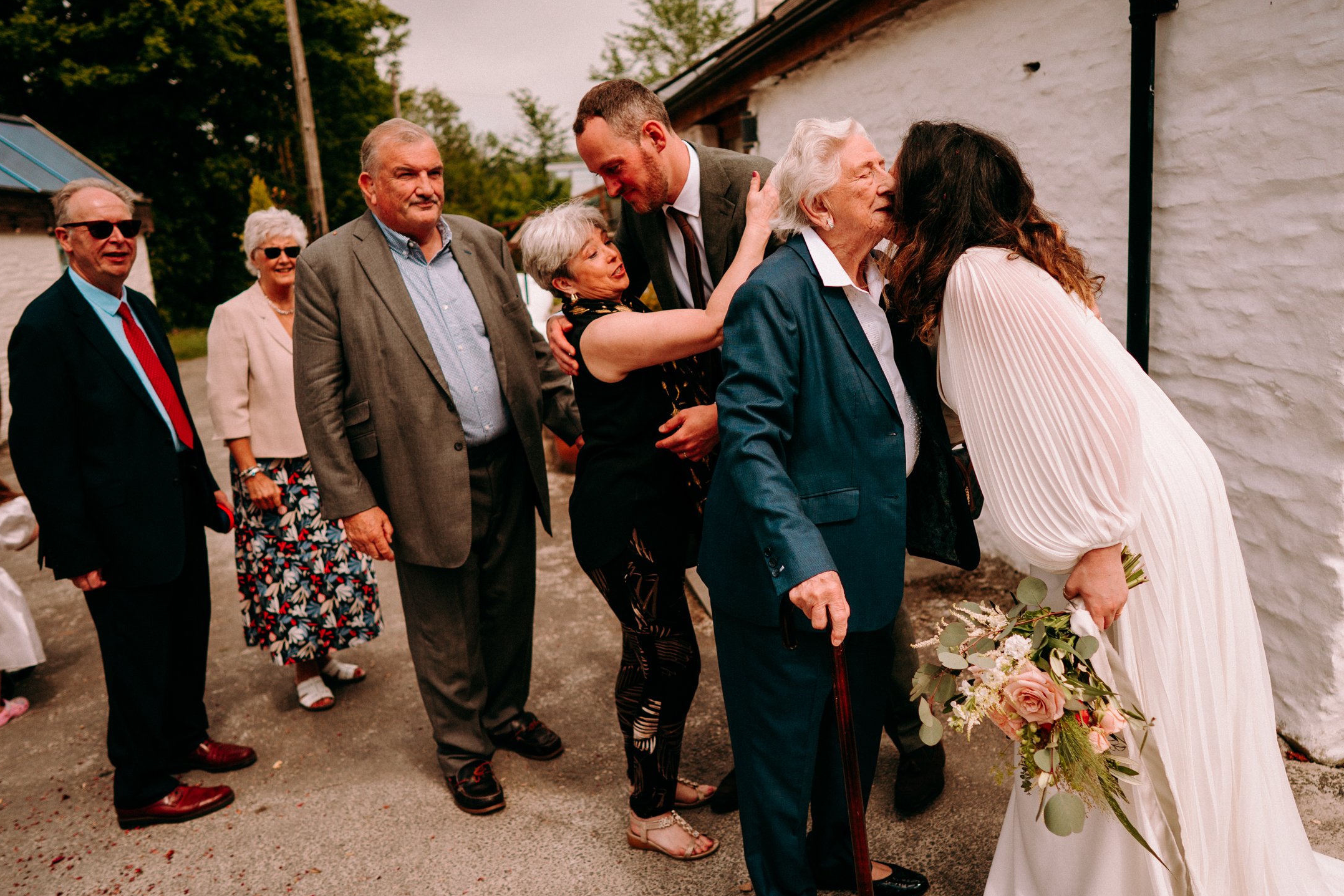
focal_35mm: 29
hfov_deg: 63.5
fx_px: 1083
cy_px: 437
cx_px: 733
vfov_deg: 45.0
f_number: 2.2
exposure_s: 1/8000
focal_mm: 25
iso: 100
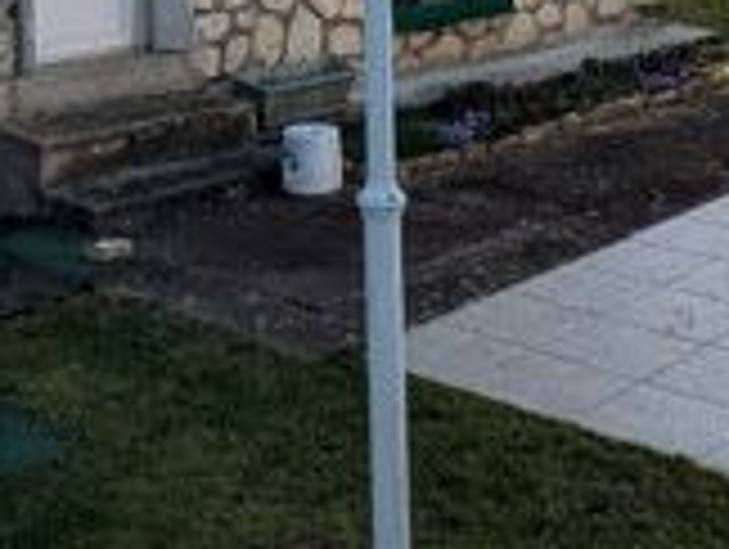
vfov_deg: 19.8
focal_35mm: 69
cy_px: -153
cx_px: 274
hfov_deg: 28.0
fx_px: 1455
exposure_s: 1/1923
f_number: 2.2
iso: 49
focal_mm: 1.83
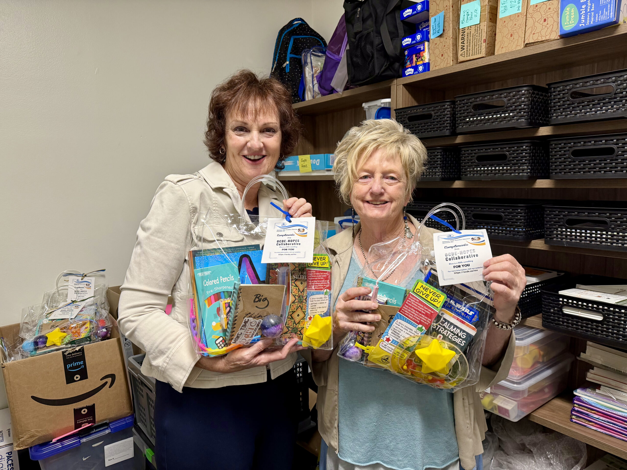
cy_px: 235
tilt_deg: -7.8
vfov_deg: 56.8
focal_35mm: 24
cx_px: 314
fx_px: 435
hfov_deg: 71.6
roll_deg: +1.1
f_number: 1.78
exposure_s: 1/100
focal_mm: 6.76
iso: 200
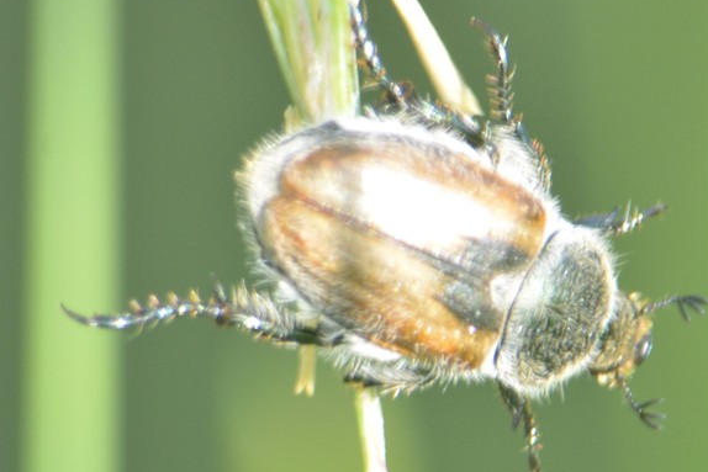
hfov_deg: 3.0
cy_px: 221
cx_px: 315
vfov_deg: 2.0
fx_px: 13317
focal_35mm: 677
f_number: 8
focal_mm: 270
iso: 400
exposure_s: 1/125
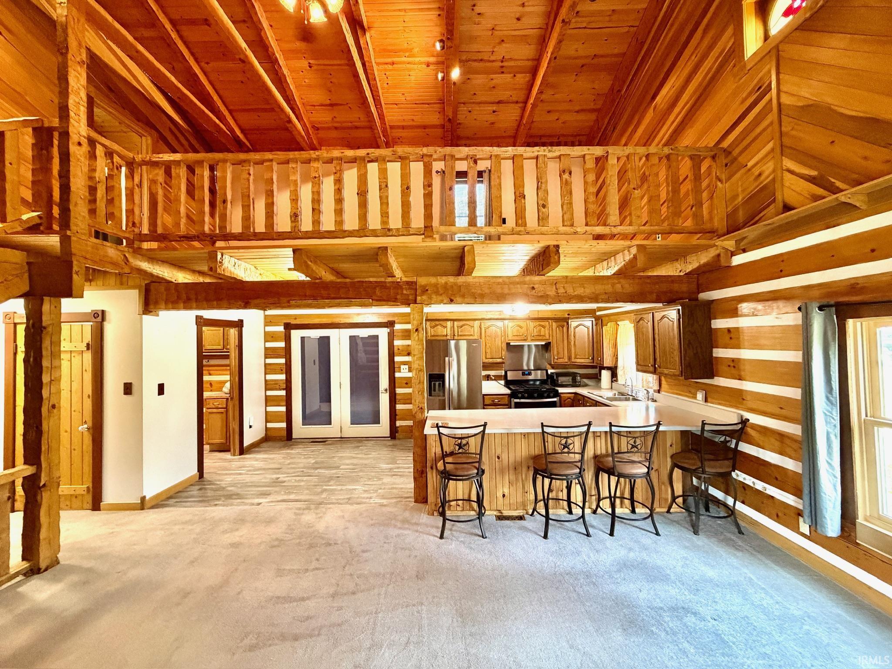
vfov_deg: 85.7
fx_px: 361
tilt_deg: +0.8
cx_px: 446
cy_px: 334
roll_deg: +1.1
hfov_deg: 102.1
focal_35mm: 14
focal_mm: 2.22
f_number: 2.2
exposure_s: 1/60
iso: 500
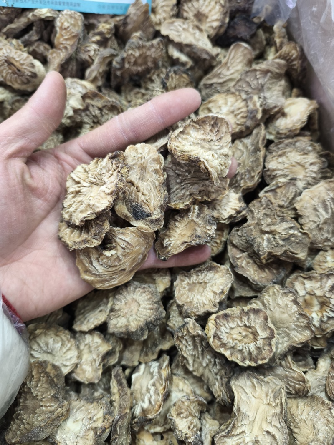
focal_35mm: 23
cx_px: 167
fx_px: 296
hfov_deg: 58.9
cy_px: 222
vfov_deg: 73.9
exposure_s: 1/50
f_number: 1.6
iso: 640
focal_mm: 5.84
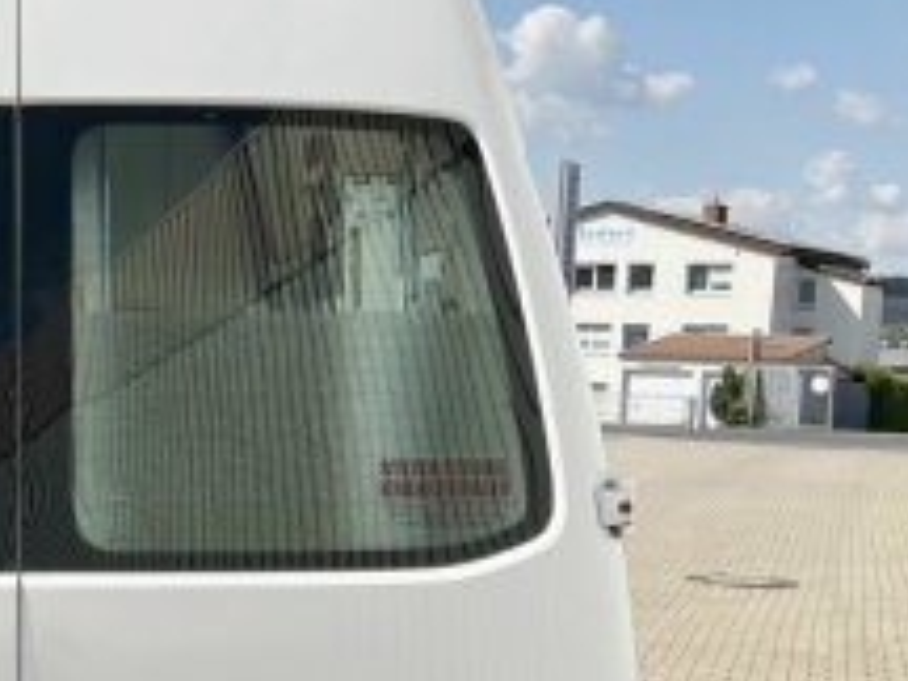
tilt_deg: -5.2
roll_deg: -1.7
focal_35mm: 77
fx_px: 2020
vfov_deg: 18.9
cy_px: 559
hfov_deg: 24.2
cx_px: -8
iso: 50
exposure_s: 1/6211
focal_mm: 5.7
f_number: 1.5
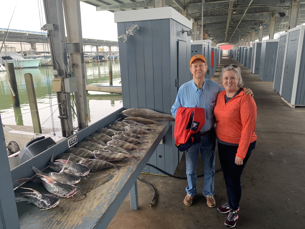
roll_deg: +0.7
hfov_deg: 67.3
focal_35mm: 26
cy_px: 114
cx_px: 152
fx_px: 229
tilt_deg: -14.0
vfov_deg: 53.1
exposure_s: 1/122
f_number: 1.8
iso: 32
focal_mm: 4.25
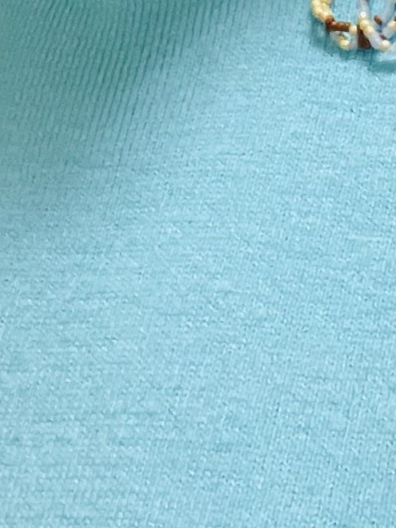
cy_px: -594
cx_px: 257
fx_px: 2137
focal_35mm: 140
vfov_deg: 12.2
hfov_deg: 10.6
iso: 640
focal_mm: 2.71
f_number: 2.2
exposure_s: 1/30
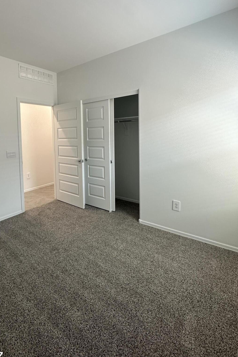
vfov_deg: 86.0
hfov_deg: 63.2
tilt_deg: -3.7
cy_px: 146
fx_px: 188
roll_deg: +0.7
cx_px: 82
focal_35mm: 19
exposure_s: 1/60
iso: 200
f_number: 2.2
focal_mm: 2.22
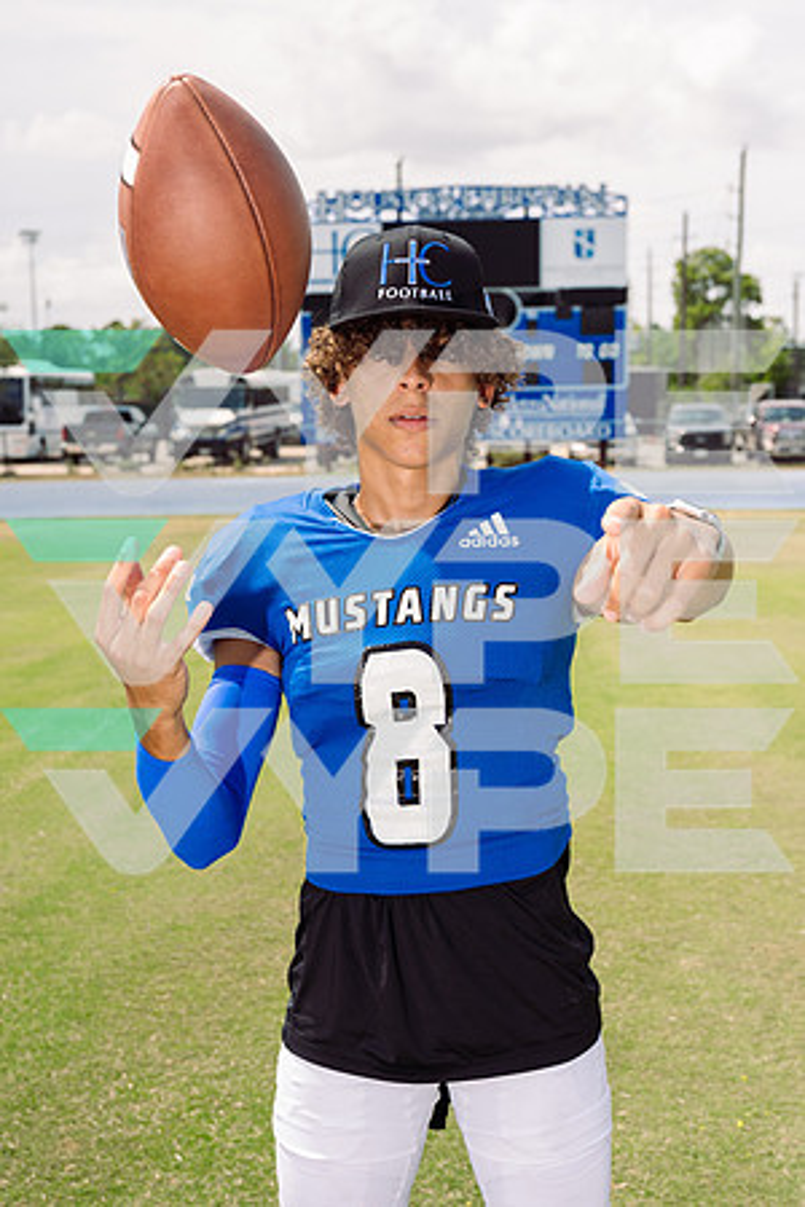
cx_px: 402
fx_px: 1576
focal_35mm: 47
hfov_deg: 28.6
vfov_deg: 41.9
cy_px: 604
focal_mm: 47
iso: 50
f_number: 6.3
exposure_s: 1/250
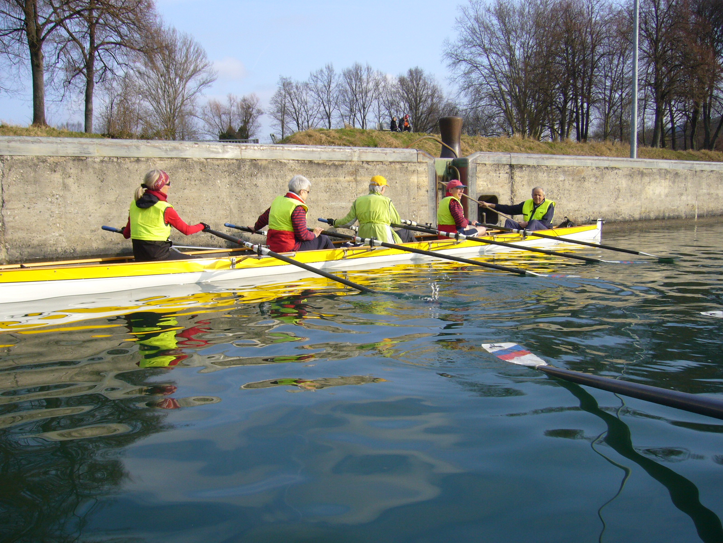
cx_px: 362
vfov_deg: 40.7
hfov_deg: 52.6
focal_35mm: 35
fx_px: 731
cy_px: 272
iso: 80
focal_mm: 5.8
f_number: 5.6
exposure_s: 1/250
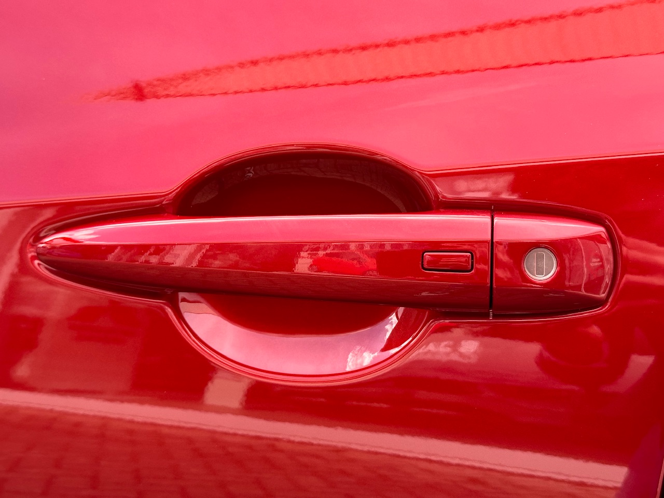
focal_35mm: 48
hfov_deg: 39.7
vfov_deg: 30.3
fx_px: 921
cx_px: 332
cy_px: 249
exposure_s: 1/262
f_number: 1.78
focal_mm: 6.86
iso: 64
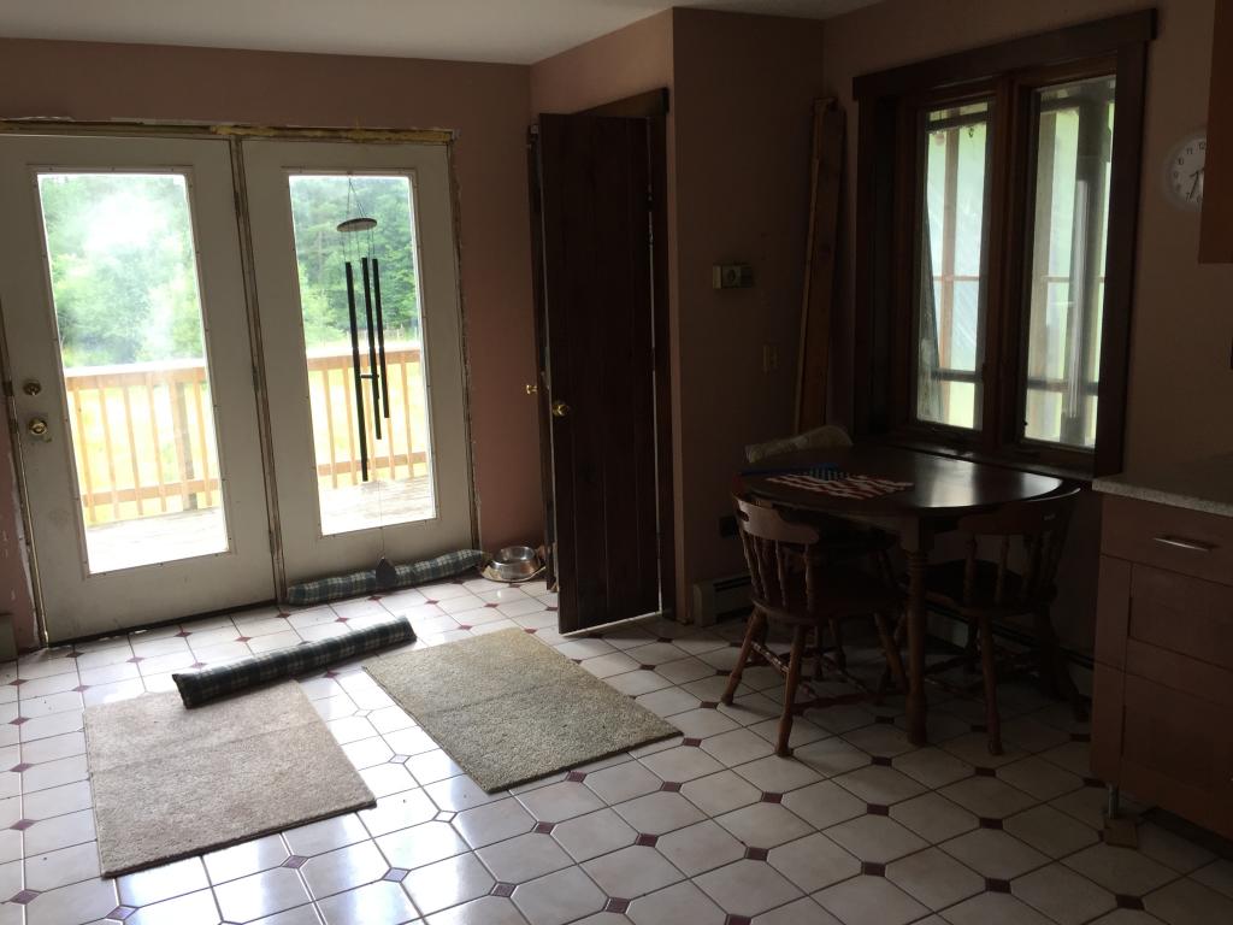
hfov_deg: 61.7
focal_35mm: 29
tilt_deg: -11.0
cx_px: 616
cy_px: 462
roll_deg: +1.9
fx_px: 1033
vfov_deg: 48.2
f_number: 2.2
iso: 40
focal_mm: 4.15
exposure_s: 1/60
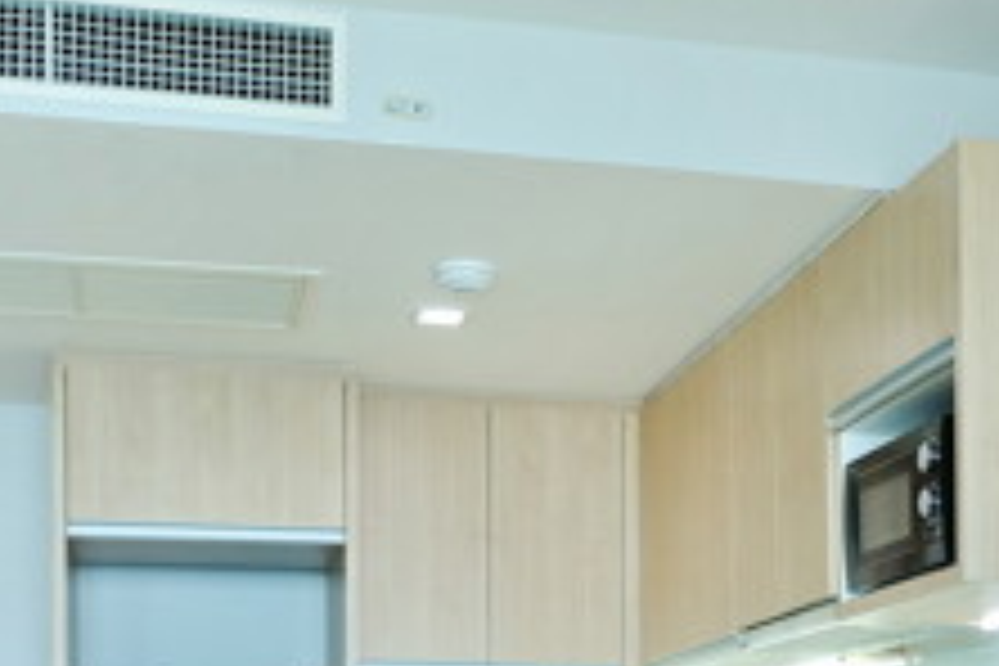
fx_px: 1804
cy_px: 868
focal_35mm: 65
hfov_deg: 30.7
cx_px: 662
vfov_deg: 19.3
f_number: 3.5
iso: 200
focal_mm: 16
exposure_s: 1/50
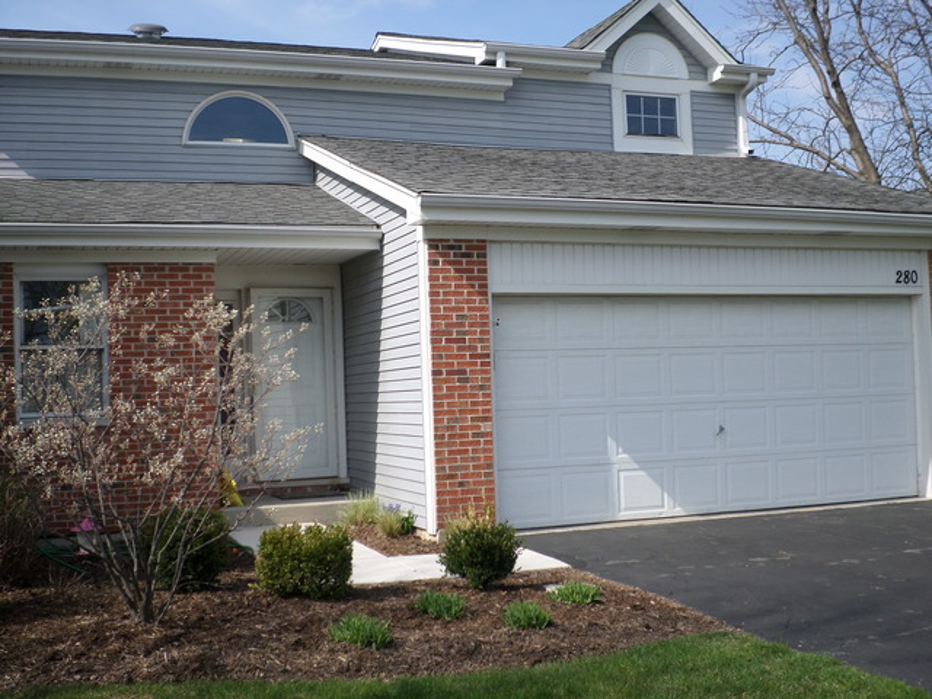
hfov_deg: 43.9
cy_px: 350
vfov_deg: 33.6
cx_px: 466
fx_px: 1158
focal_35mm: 43
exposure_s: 1/750
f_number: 3.2
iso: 80
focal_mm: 7.8
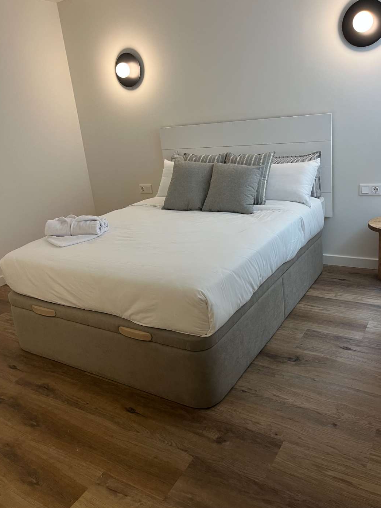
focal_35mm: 28
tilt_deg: -17.4
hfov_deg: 49.7
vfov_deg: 63.4
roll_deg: +7.0
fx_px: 411
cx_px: 201
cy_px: 237
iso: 125
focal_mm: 5.1
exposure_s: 1/50
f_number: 1.6
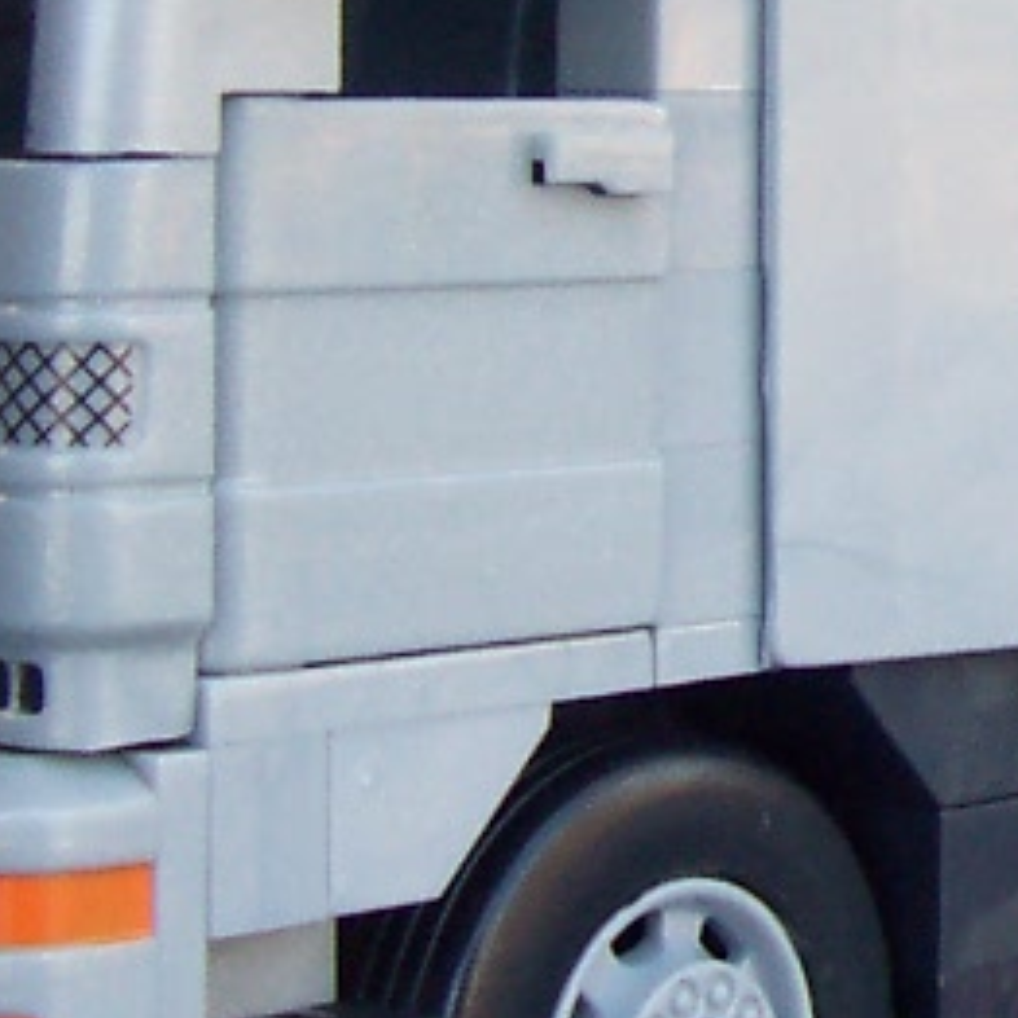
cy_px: 167
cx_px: 1286
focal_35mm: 150
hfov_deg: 11.4
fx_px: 4991
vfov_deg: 11.6
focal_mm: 5.6
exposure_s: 1/125
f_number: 2.8
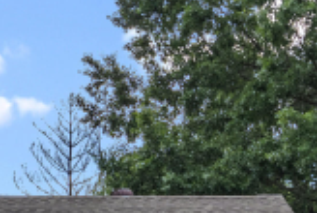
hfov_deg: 19.3
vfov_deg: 11.7
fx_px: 926
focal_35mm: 105
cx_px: 74
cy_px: 428
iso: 400
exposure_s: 1/50
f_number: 13
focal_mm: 23
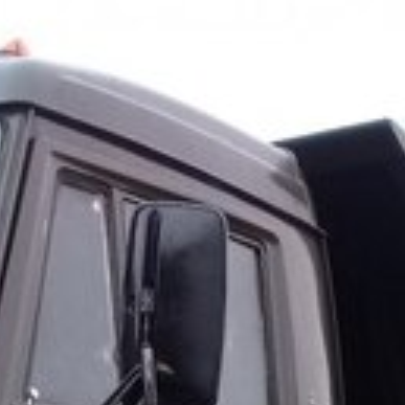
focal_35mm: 105
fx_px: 1390
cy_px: 647
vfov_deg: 15.1
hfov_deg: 16.5
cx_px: 289
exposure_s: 1/33
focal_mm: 3.3
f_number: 2.2
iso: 80
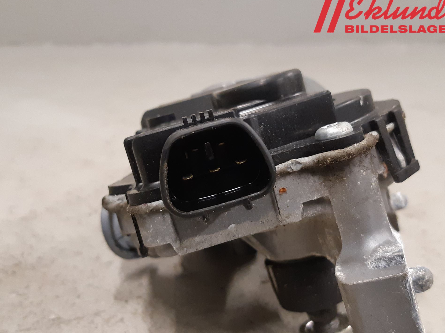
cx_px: 218
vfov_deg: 49.7
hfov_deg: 63.4
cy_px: 173
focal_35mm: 28
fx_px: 360
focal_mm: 3.93
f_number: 1.7
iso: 200
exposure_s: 1/50
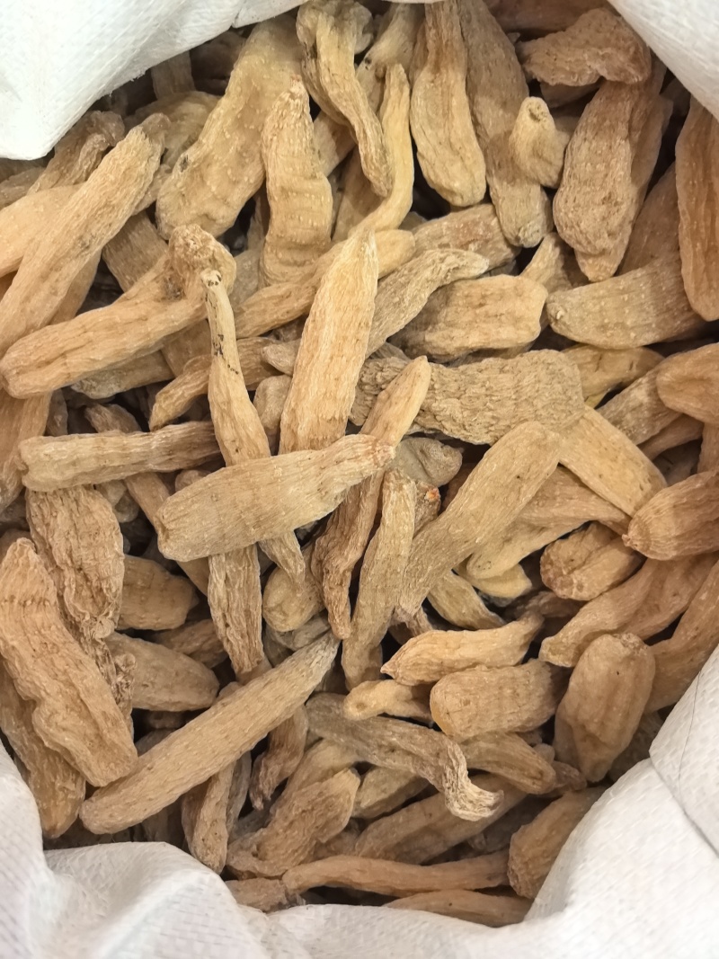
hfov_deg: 51.3
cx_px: 360
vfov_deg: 65.3
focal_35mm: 27
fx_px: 748
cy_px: 480
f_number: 2
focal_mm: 6.98
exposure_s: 1/33.3
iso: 500
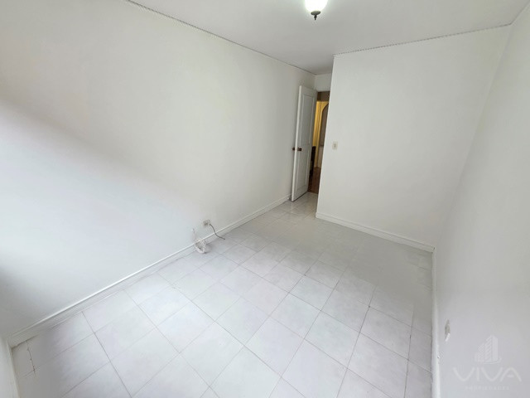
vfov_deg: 89.9
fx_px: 199
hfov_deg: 106.2
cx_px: 265
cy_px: 199
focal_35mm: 13
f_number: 1.9
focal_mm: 2.2
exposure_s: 1/60
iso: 200
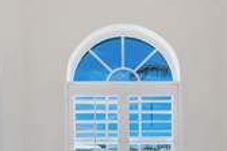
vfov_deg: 29.2
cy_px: 178
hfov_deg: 48.4
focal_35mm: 40
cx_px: 123
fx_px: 252
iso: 250
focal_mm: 14
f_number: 8
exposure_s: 1/50
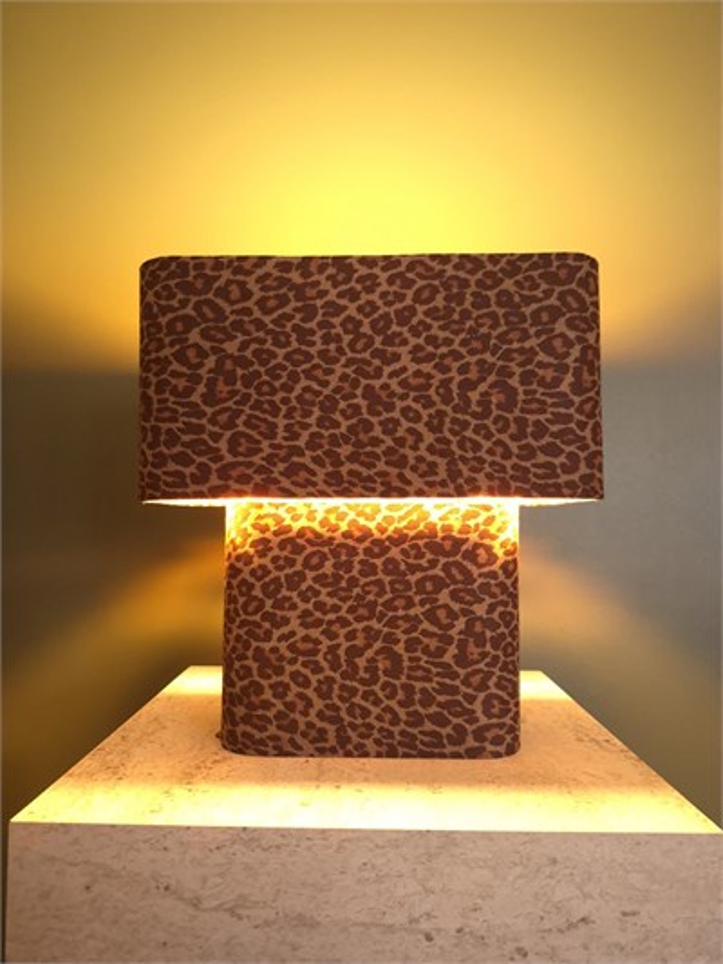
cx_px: 362
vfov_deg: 73.9
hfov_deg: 58.9
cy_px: 482
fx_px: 640
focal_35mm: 23
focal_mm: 5.4
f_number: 1.8
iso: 800
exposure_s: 1/25
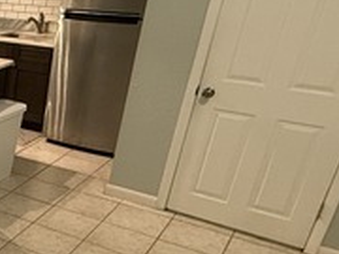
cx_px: -148
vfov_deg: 27.8
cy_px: 171
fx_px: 509
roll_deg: +0.9
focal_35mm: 52
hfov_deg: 27.5
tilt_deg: -24.3
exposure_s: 1/60
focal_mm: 2.22
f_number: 2.2
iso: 400
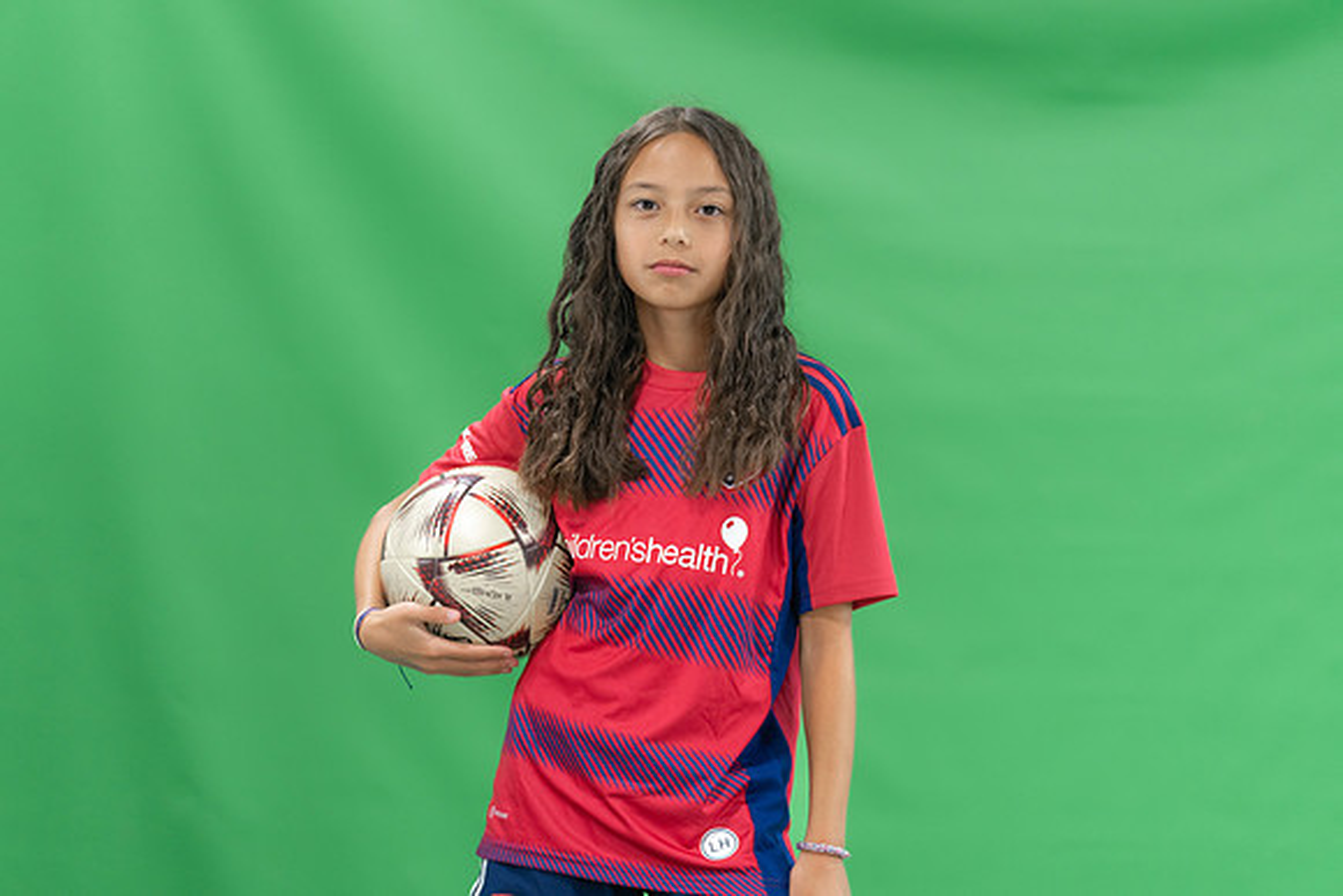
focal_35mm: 154
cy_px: 448
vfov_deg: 8.9
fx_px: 5746
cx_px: 672
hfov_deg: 13.3
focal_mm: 154
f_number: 2.8
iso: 1000
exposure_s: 1/250
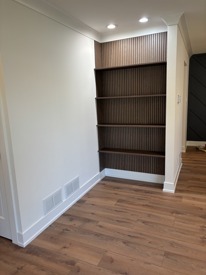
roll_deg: +3.1
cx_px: 103
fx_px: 206
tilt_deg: -12.0
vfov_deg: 67.3
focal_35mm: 26
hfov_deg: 53.1
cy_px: 138
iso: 100
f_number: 1.6
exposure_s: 1/120
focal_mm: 5.96
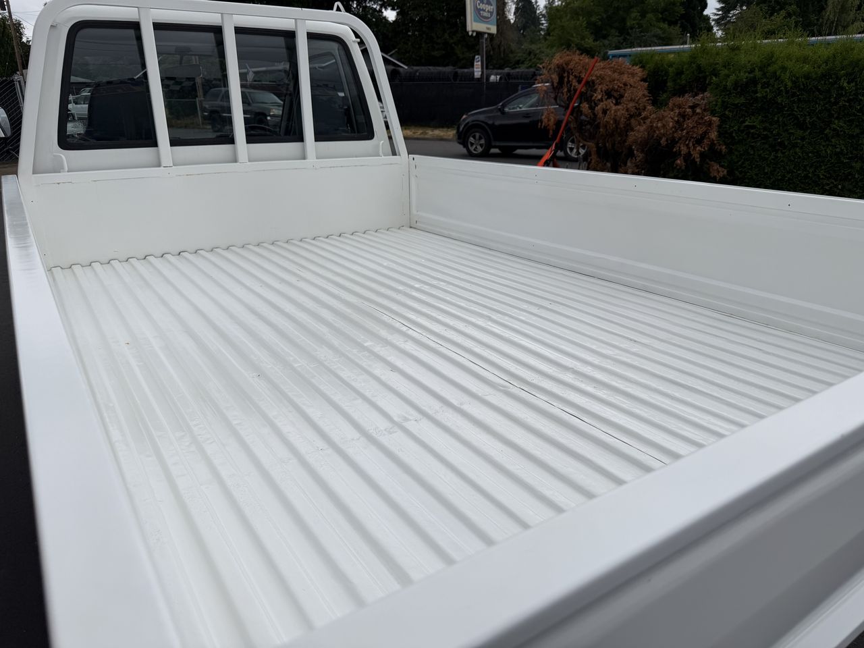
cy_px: 324
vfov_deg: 56.8
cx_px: 432
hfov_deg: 71.6
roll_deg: +2.0
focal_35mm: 24
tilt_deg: -20.9
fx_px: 599
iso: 80
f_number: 1.78
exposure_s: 1/3759
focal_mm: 6.76
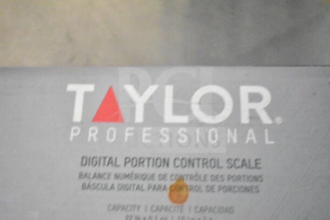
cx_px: 165
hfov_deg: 38.9
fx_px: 468
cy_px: 110
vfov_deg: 26.5
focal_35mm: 51
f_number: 4.5
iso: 25600
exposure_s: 1/50
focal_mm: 34
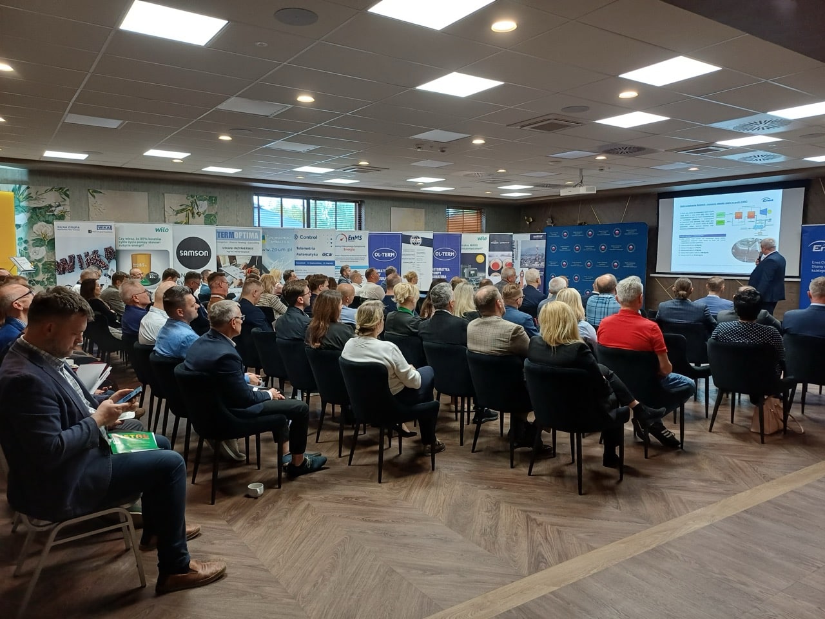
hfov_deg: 69.4
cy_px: 310
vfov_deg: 54.9
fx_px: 596
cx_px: 412
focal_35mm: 25
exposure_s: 1/50
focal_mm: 4.65
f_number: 1.8
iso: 125
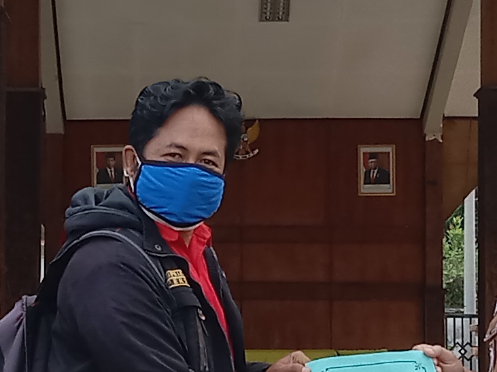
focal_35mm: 148
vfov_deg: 10.0
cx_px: 90
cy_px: 271
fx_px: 2125
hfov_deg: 13.3
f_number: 2.2
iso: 100
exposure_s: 1/144
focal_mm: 3.65
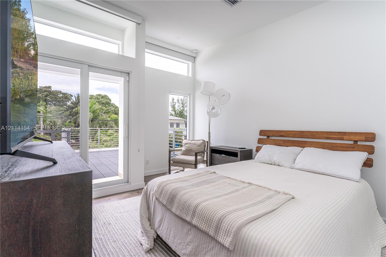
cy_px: 128
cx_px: 193
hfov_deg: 96.7
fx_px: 172
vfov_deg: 73.7
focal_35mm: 16
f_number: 9
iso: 100
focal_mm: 16
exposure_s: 1/60
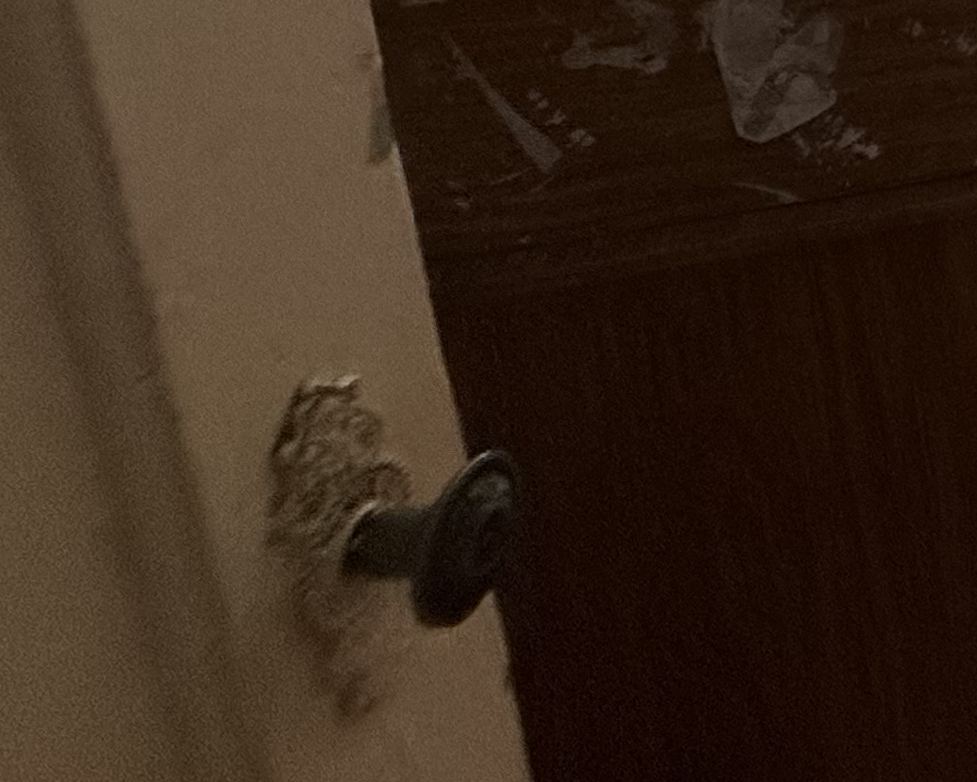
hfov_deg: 24.1
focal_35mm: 53
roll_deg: +1.4
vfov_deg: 21.1
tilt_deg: -10.0
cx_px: 1603
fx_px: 1533
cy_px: -566
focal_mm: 2.22
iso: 320
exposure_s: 1/100
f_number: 2.2
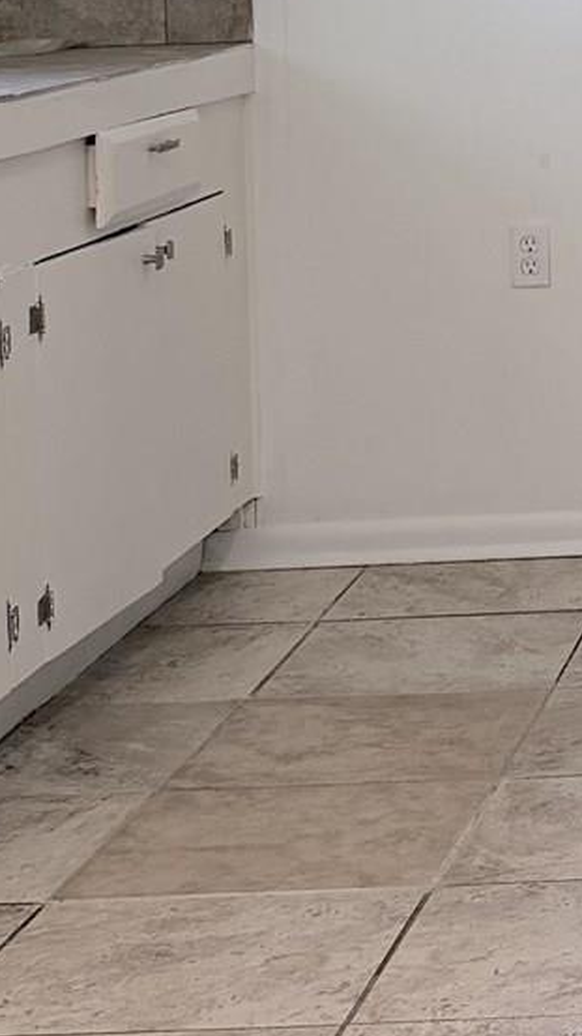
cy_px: -86
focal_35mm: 109
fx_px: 2991
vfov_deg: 18.9
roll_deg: +2.3
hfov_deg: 10.6
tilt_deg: +0.5
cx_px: 949
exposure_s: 1/60
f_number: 1.78
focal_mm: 6.76
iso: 160
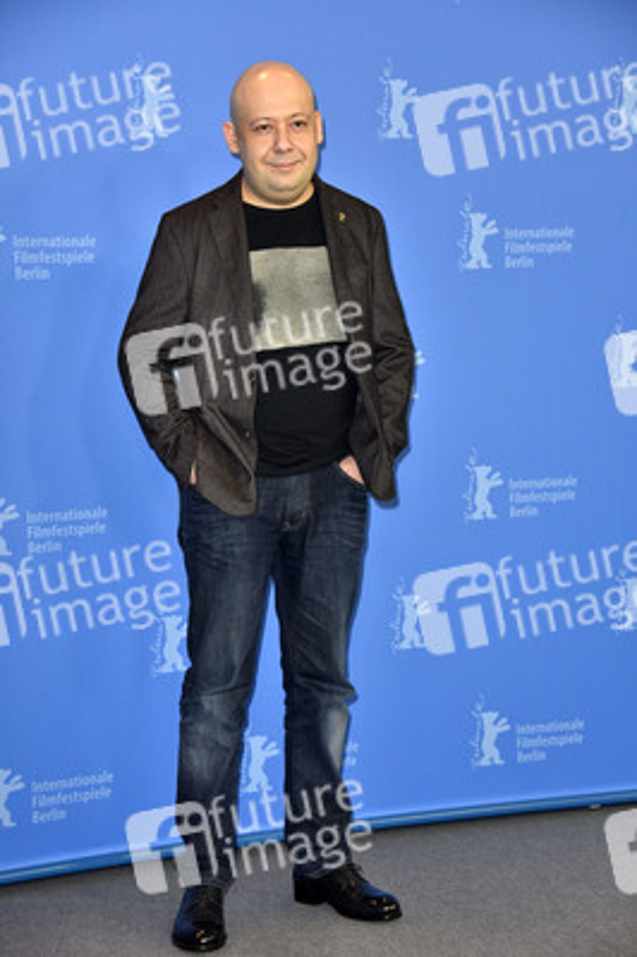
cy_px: 478
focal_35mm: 82
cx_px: 318
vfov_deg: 24.8
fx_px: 2180
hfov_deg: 16.6
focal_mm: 82
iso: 640
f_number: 5.6
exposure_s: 1/125
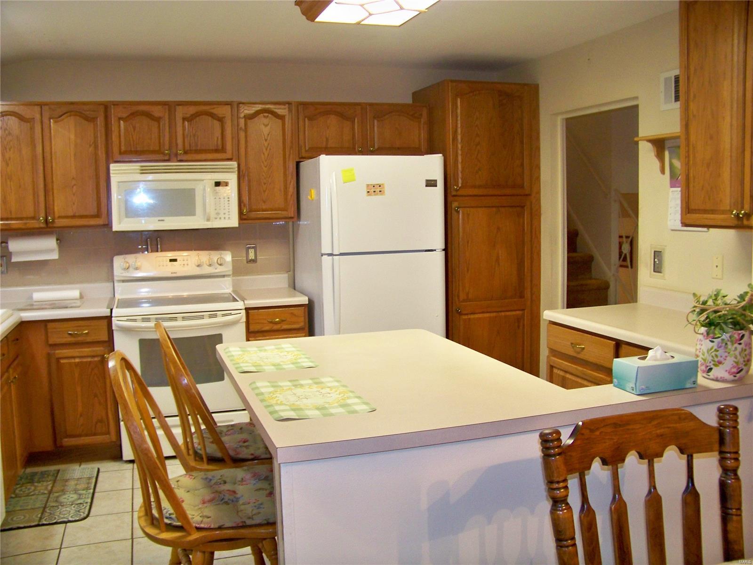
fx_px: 718
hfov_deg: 55.4
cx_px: 376
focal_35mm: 33
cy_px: 282
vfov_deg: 42.9
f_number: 2.8
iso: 200
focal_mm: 5.85
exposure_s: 1/30
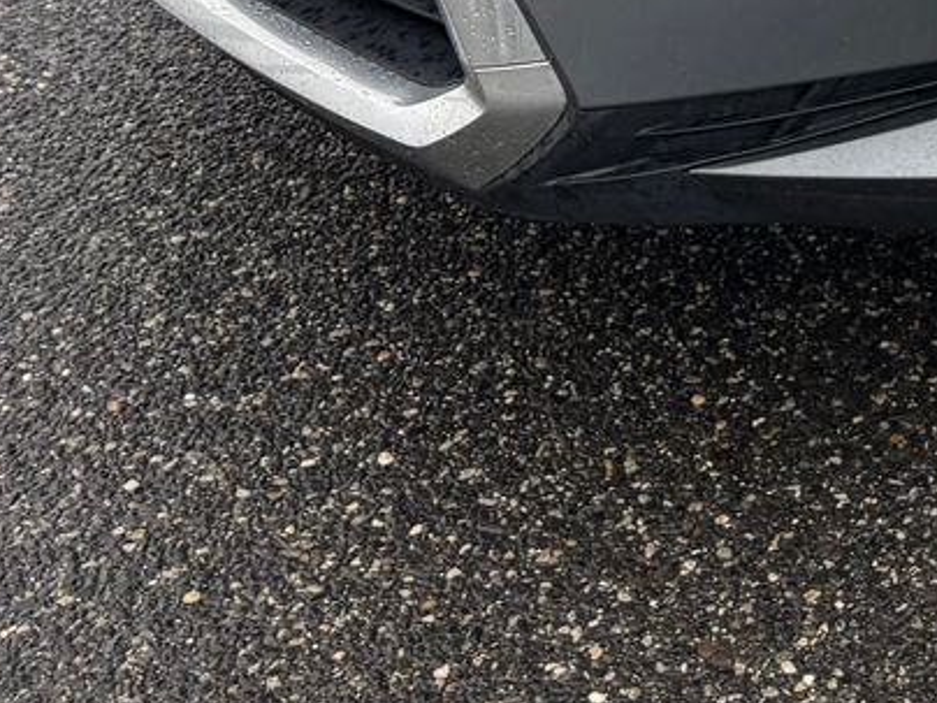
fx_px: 2571
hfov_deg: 18.5
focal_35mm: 95
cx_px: 1373
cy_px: -668
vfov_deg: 13.5
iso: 80
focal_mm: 6.76
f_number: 1.78
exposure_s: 1/283
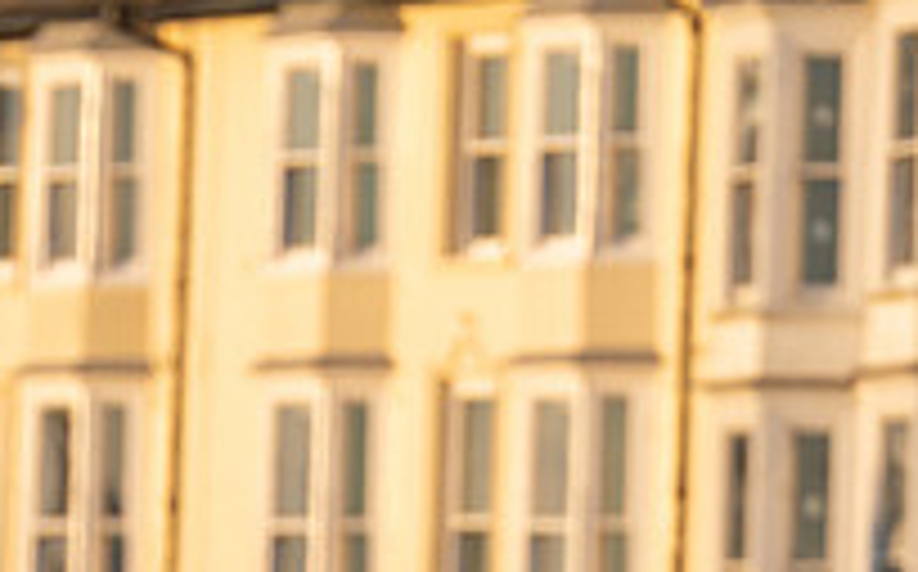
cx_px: 340
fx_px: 21642
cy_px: 1051
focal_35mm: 866
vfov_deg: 1.5
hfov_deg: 2.4
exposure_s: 1/1000
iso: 200
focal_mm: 200
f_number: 3.5
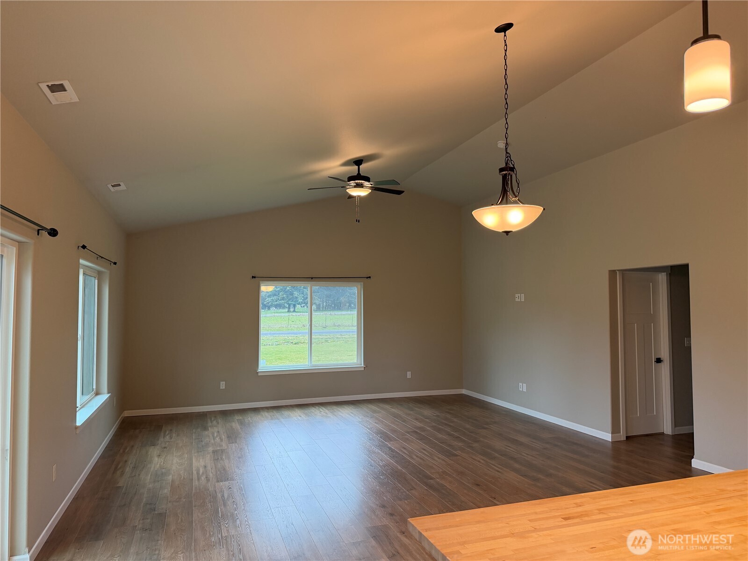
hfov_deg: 71.6
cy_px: 280
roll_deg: +0.0
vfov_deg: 56.8
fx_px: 519
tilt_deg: +3.1
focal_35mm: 24
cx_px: 374
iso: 200
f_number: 1.78
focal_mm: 6.76
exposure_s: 1/120
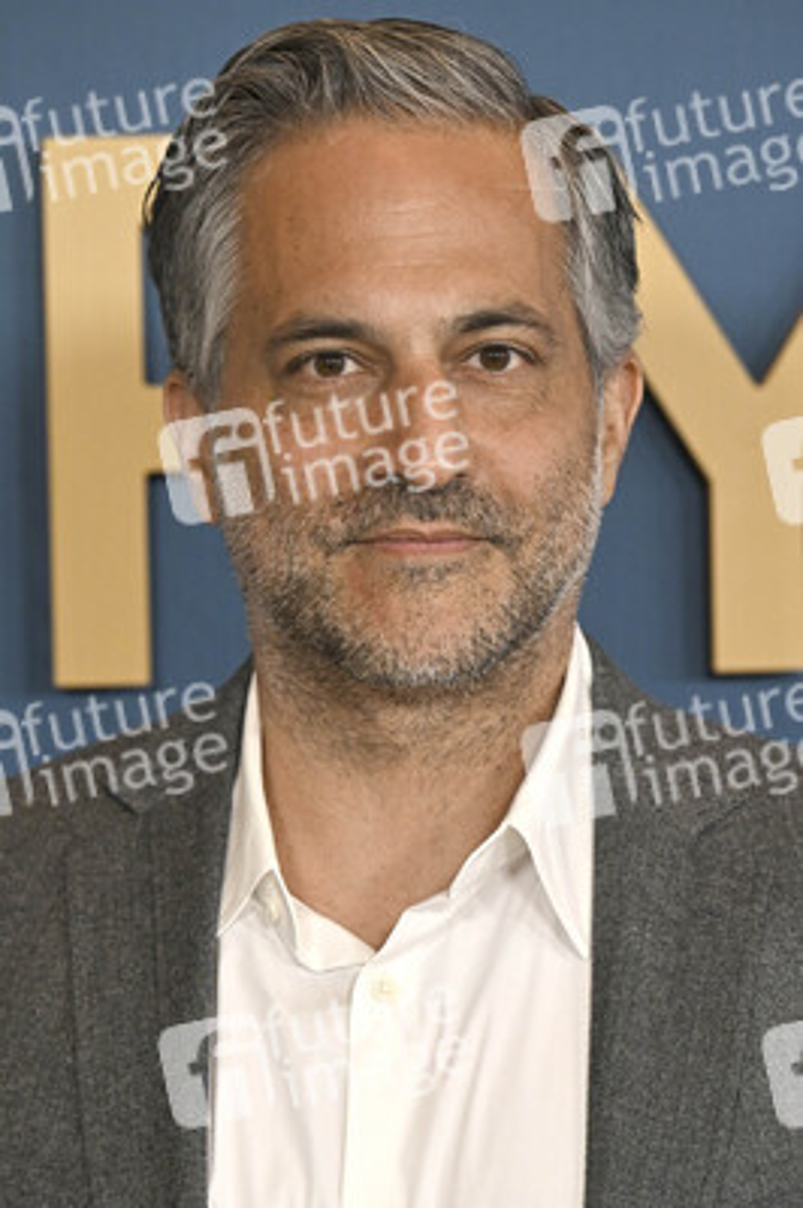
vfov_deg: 13.7
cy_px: 604
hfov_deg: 9.1
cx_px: 402
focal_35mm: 150
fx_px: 5027
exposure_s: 1/320
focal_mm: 150
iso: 2000
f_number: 5.6
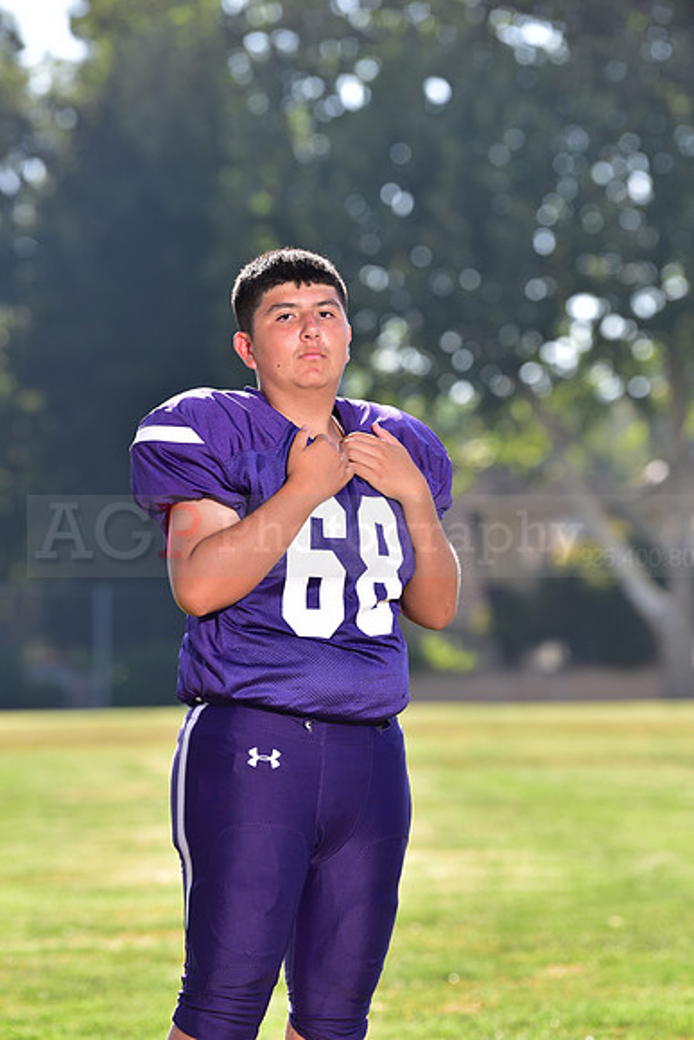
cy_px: 520
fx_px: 5779
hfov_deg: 6.9
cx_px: 347
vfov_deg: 10.3
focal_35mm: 200
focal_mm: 200
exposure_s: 1/250
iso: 100
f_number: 5
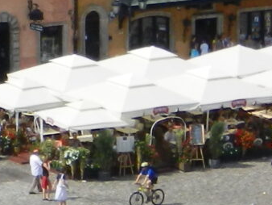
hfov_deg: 4.9
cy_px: 344
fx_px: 3153
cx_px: 297
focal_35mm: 401
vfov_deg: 3.7
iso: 160
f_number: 4.4
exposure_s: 1/1600
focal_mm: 9.4
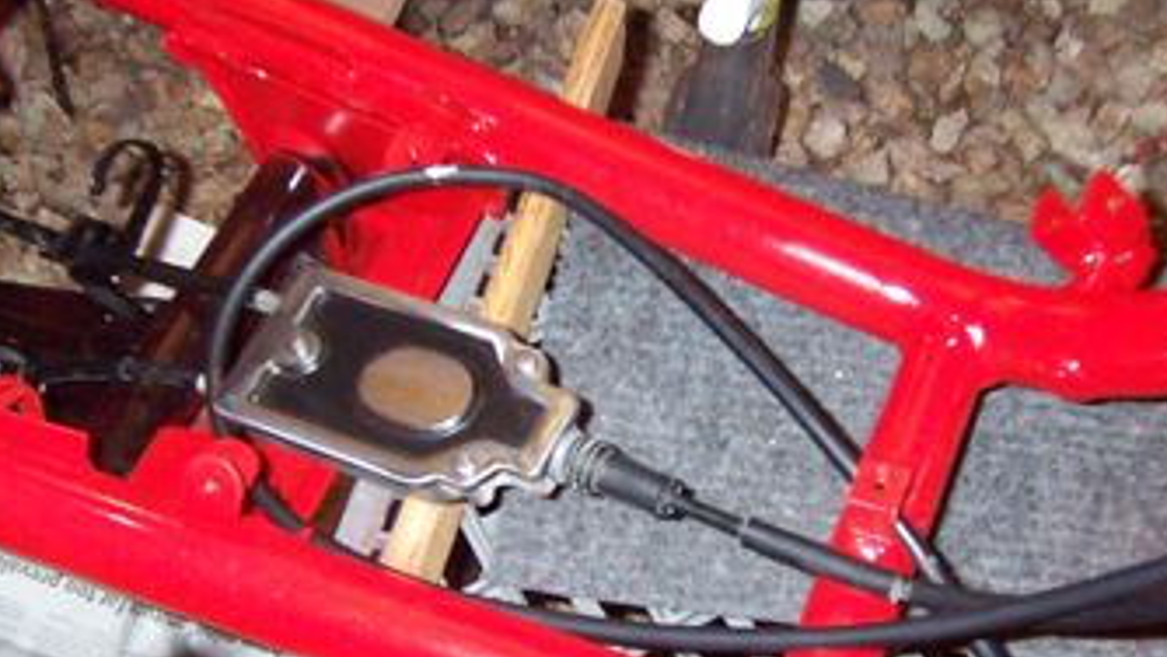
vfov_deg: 24.8
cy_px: 444
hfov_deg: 42.9
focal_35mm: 48
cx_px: 577
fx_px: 1486
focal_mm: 3.8
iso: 200
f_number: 2.8
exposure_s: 1/30
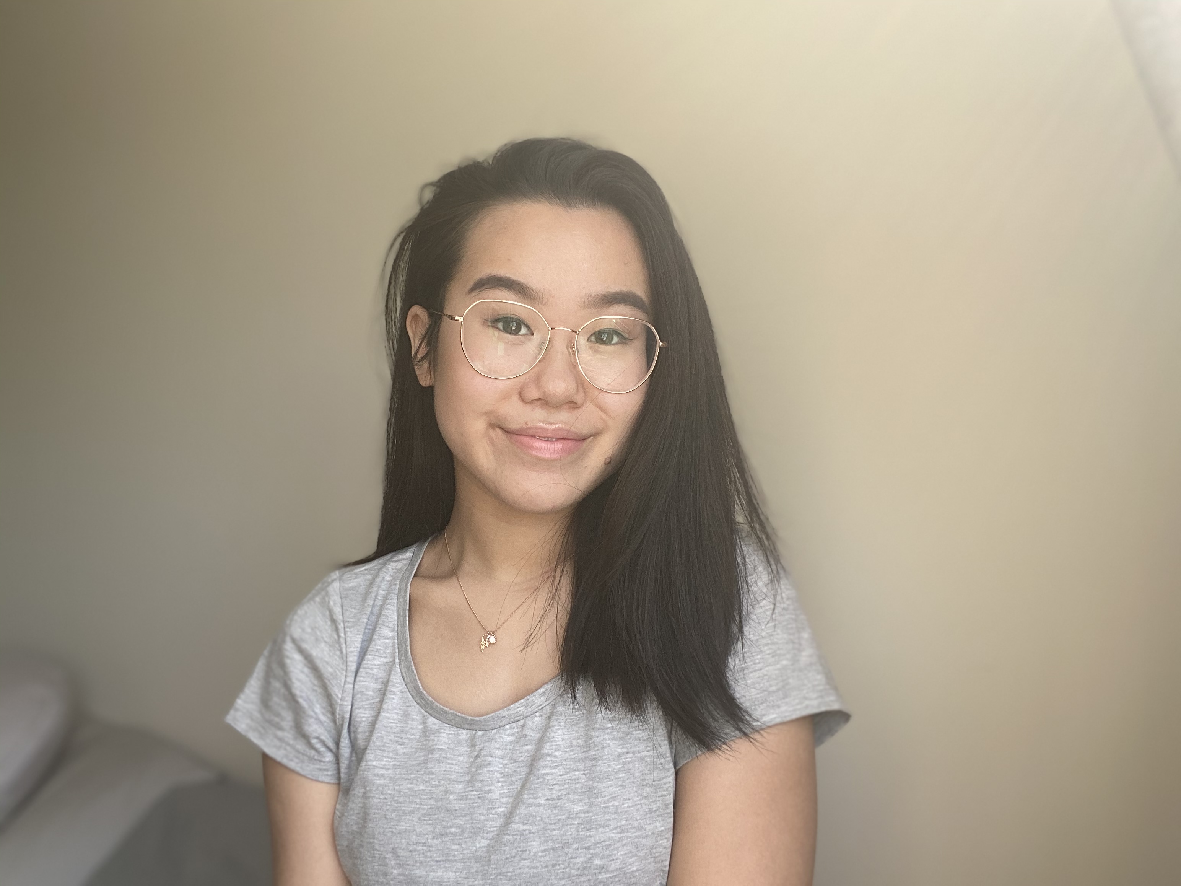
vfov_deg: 46.8
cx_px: 590
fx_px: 1024
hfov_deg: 60.0
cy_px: 443
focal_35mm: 30
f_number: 2.2
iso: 40
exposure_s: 1/122
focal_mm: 2.71
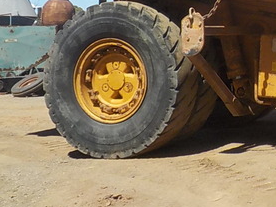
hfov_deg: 21.1
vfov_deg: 16.4
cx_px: 319
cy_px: -23
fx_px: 694
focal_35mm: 87
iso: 125
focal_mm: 4.1
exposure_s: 1/1250
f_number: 3.3
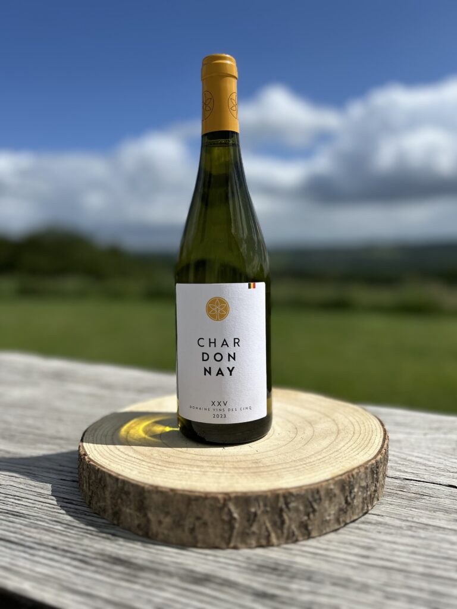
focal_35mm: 26
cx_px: 228
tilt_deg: -6.3
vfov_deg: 67.3
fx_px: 458
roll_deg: +1.5
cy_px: 304
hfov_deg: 53.1
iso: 50
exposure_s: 1/11364
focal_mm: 5.7
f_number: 1.5
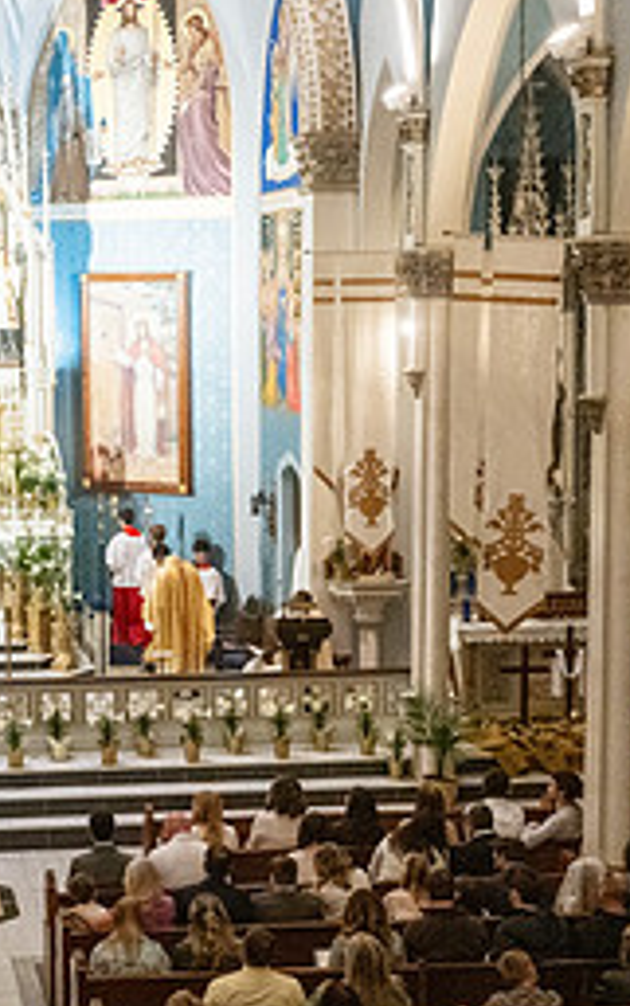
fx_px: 2112
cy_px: 468
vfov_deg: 26.8
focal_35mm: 77
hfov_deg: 16.6
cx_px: 8
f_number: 11
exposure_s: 1/60
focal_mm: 33.5
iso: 5000
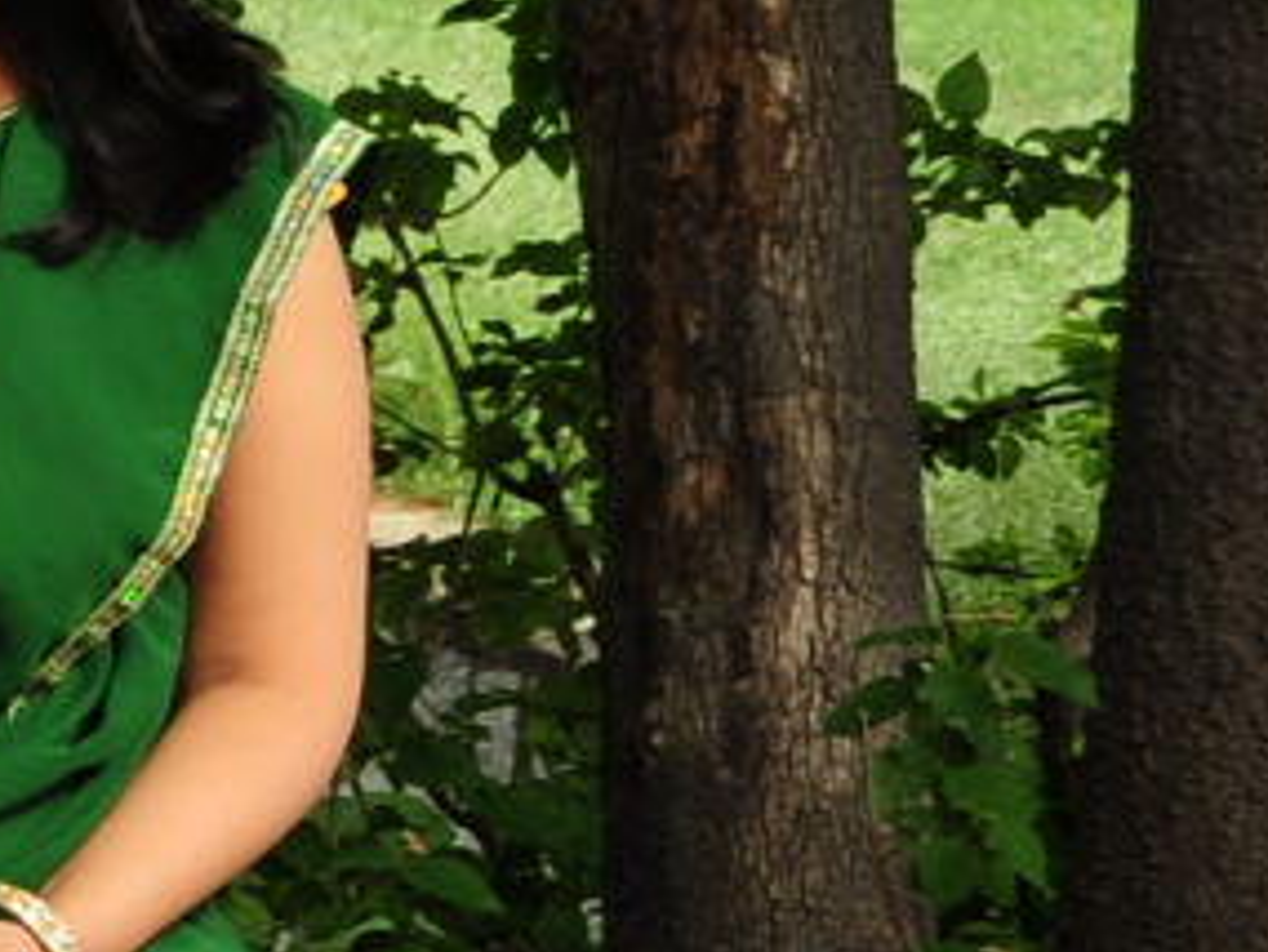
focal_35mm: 276
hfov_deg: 6.3
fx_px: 10114
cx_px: -3114
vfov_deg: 5.4
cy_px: 216
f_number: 8
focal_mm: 40
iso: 250
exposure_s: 1/320
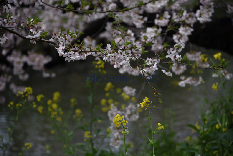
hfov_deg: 17.1
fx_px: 777
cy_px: 78
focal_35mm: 120
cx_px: 116
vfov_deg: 11.4
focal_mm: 120
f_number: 4
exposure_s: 1/800
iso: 100
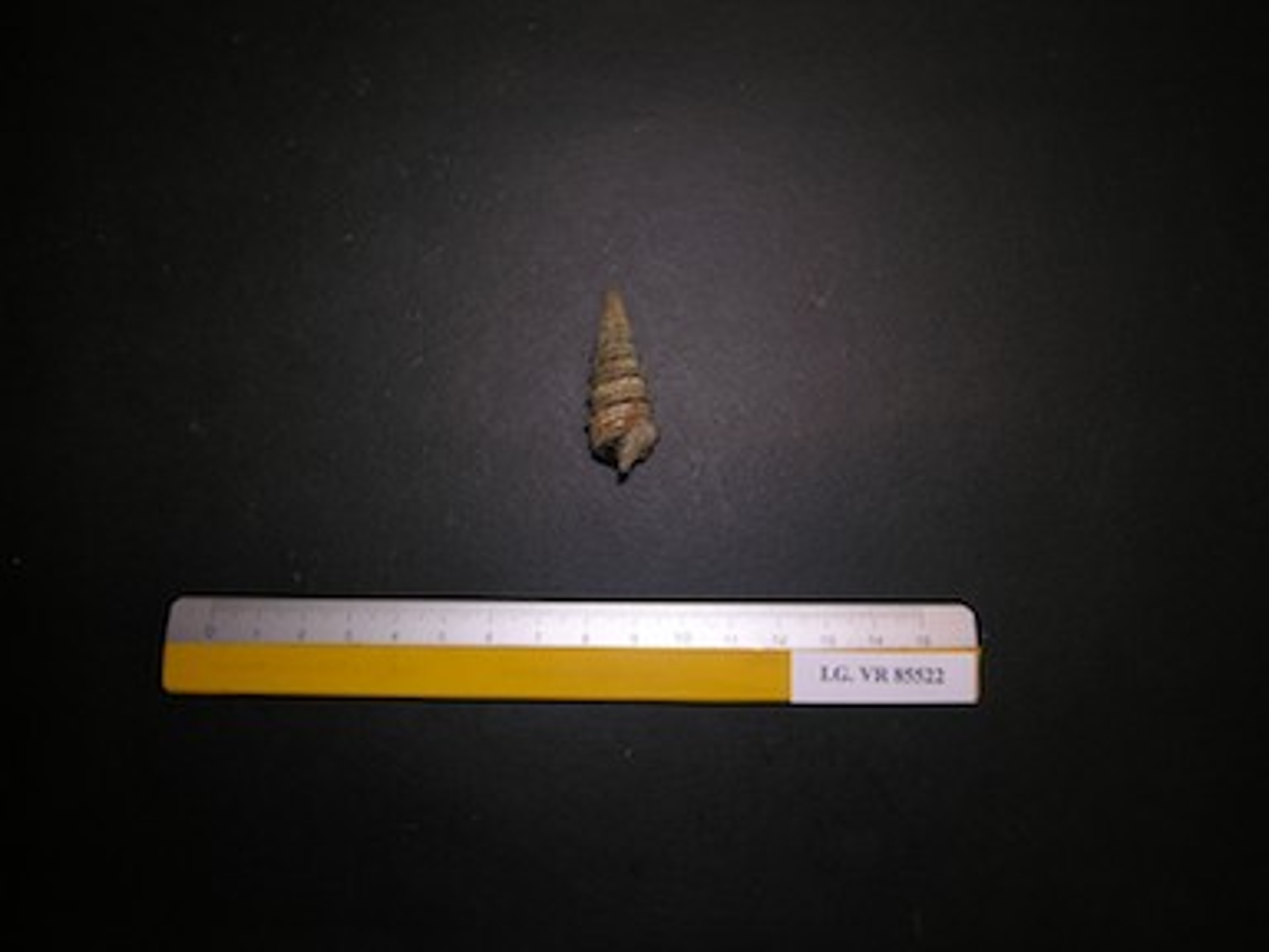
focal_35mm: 24
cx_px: 634
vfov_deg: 56.8
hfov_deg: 71.6
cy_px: 476
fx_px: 880
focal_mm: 6.1
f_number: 2.6
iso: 50
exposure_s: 1/60.1
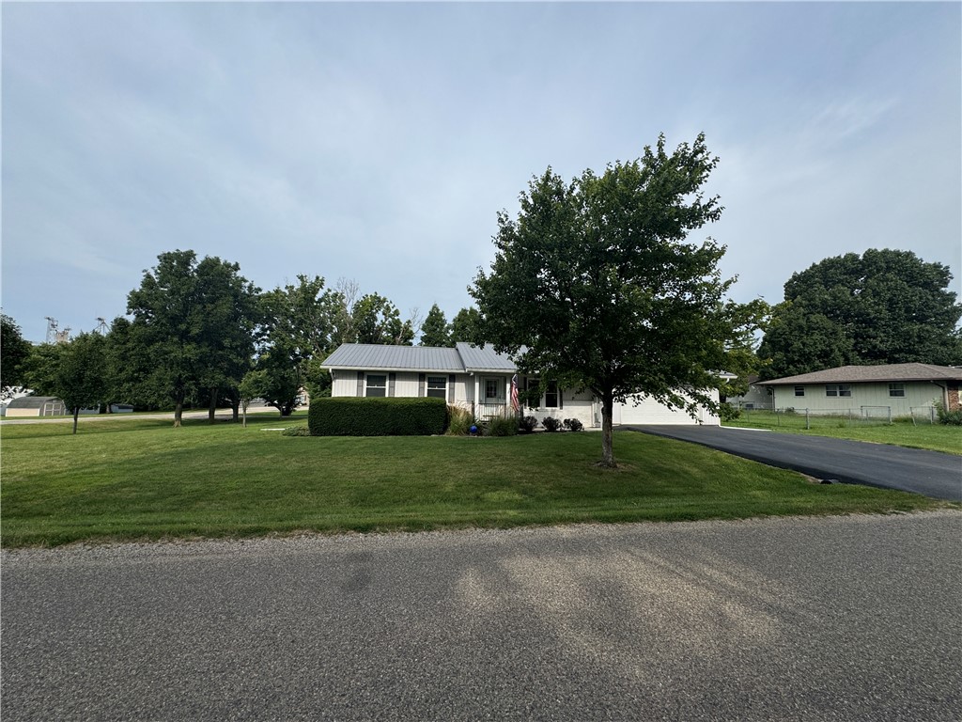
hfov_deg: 102.1
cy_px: 361
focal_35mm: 14
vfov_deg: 85.7
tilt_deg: +5.6
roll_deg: -1.2
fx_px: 389
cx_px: 481
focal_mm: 2.22
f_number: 2.2
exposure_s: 1/1672
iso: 50
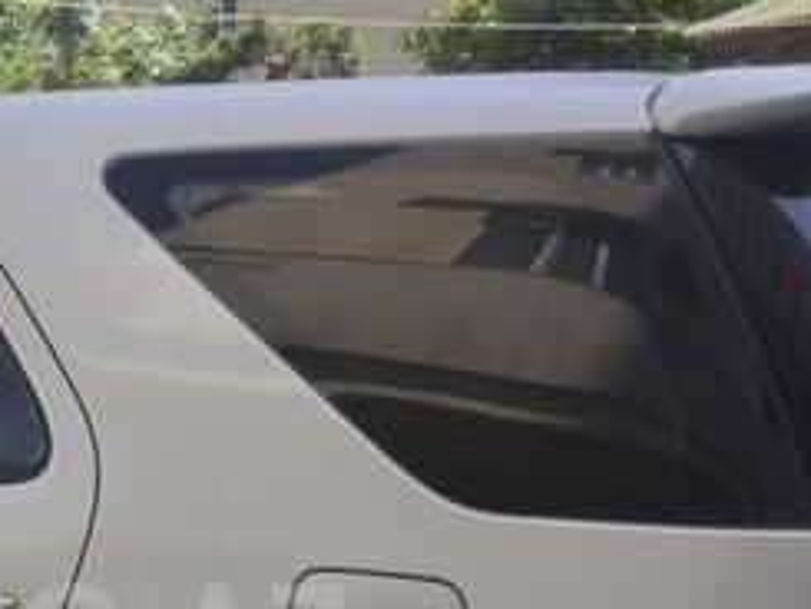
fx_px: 1828
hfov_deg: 24.0
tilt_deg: -12.8
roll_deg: -0.4
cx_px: 7
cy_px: 634
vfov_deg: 18.3
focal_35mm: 78
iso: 32
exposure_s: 1/638
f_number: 2.2
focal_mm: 4.15
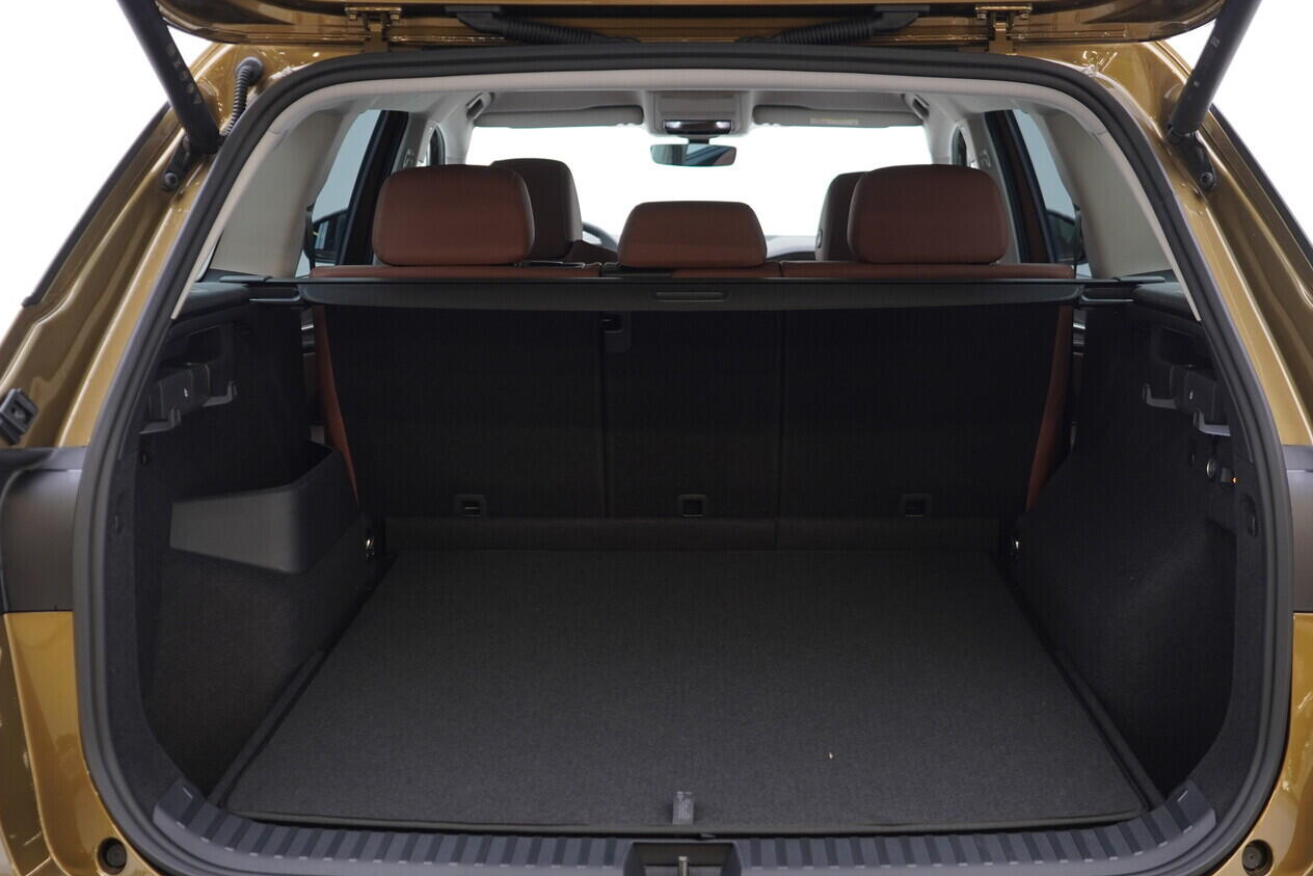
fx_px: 1495
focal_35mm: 41
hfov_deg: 47.4
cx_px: 690
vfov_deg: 32.6
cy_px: 495
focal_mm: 24
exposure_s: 1/40
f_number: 2.8
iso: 250
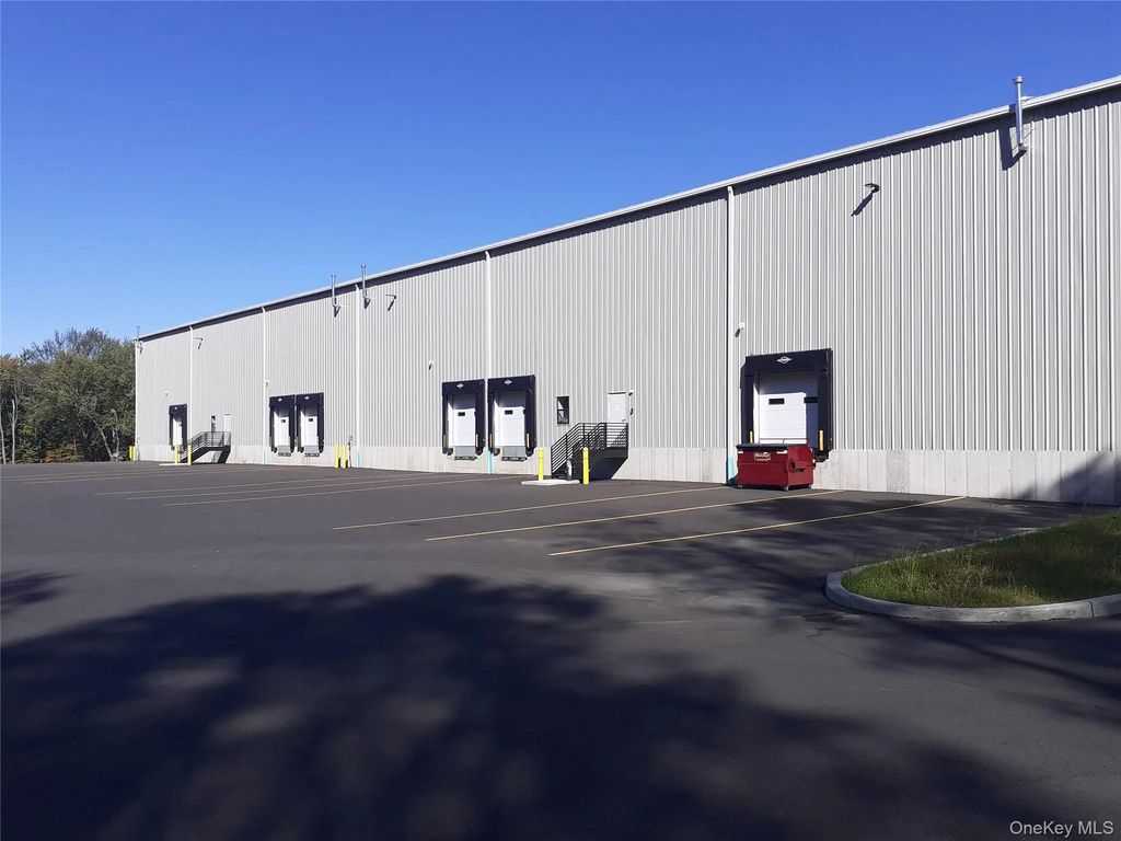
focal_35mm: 27
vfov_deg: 51.4
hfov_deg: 65.3
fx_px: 874
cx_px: 560
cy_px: 420
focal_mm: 3.6
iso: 40
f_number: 1.9
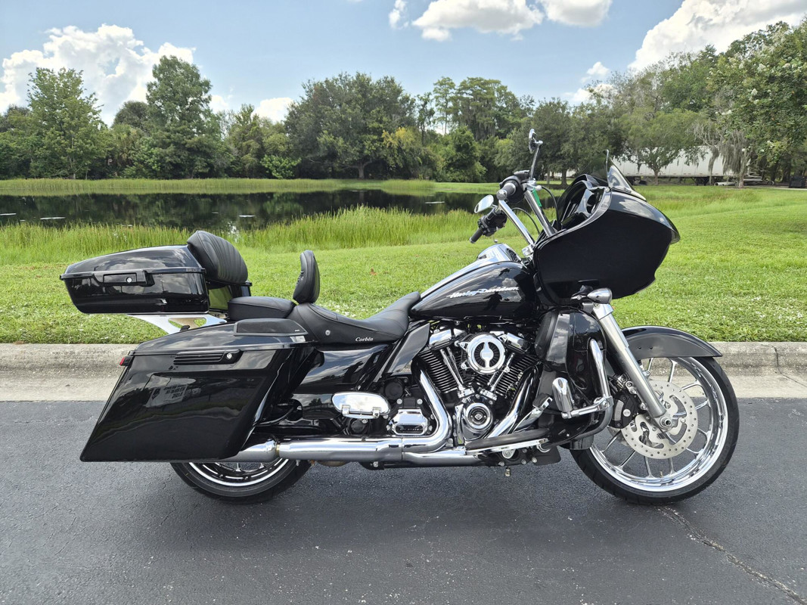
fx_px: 536
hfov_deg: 73.9
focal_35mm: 23
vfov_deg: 58.9
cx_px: 404
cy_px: 302
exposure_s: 1/3192
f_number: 1.8
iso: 80
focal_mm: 5.4
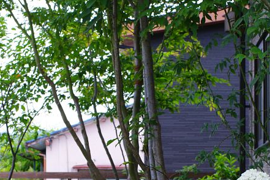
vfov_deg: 9.3
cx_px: 105
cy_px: 186
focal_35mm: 147
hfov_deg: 14.0
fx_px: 1102
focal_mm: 35
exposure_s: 1/60
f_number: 8
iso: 320
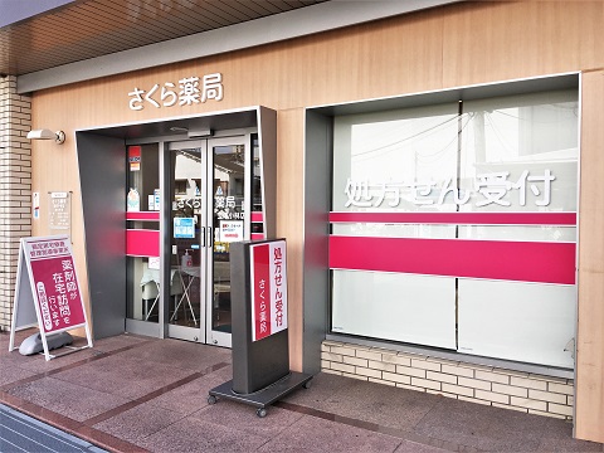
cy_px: 226
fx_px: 506
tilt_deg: -1.6
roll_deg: -0.2
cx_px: 302
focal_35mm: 29
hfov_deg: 61.7
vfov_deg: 48.2
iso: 25
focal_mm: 4.15
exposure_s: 1/625
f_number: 2.2
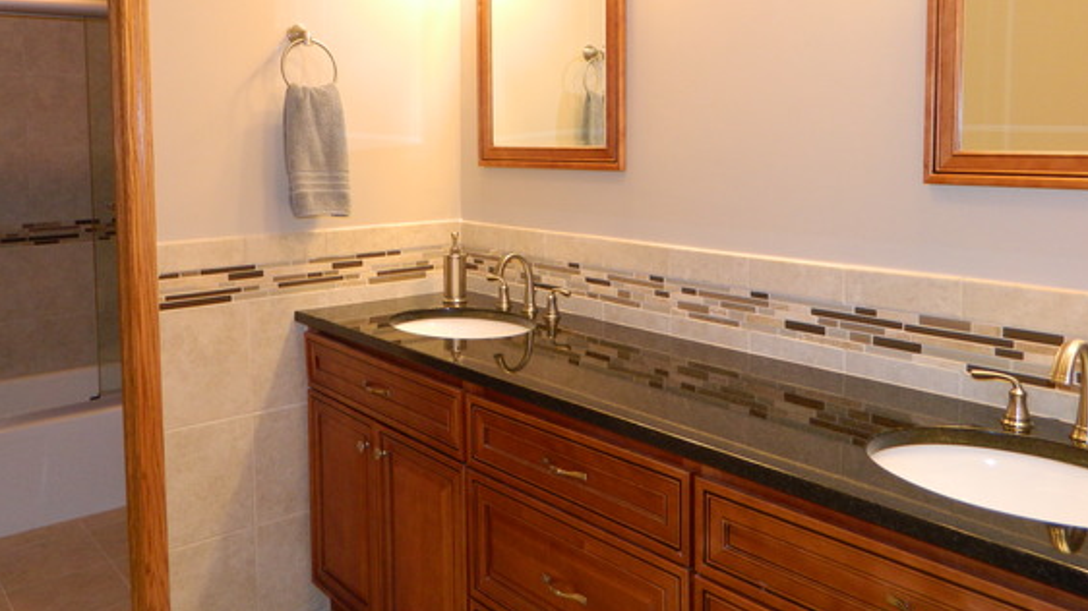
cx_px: 525
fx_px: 894
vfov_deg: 37.3
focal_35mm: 31
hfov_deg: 62.6
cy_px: 201
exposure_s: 1/30
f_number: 3.1
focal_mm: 4.5
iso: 200
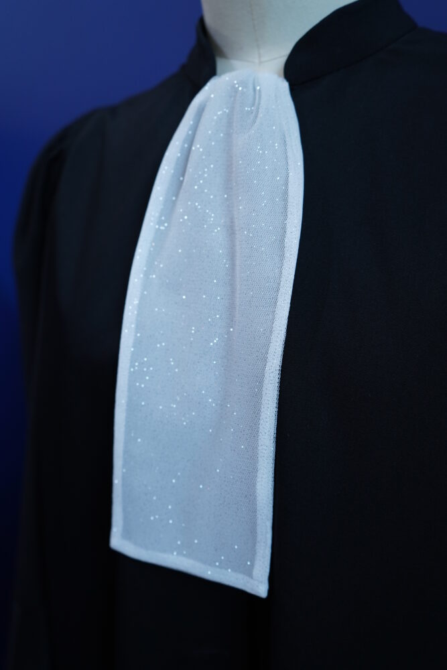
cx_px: 224
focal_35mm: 31
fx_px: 577
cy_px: 335
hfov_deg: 42.3
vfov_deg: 60.3
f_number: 3.5
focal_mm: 31
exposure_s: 1/60
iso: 640
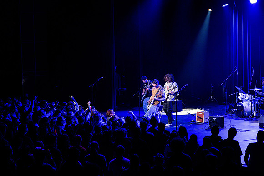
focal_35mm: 78
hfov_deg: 26.1
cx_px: 146
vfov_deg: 17.6
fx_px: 569
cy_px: 88
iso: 3200
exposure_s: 1/500
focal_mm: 70
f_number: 2.8
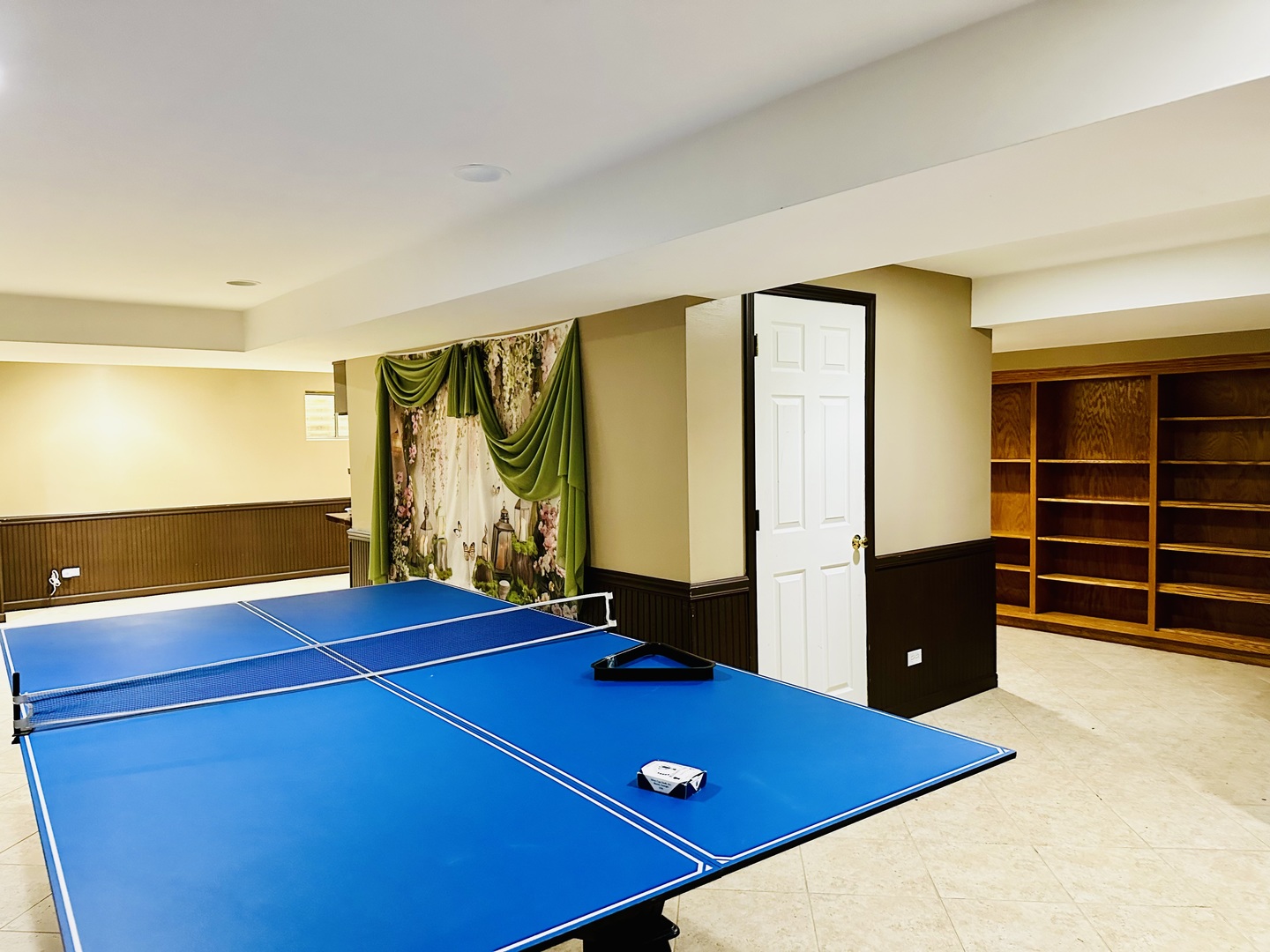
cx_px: 635
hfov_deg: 71.6
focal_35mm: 24
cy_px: 476
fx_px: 881
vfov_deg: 56.8
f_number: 1.78
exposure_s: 1/40
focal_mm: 6.86
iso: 640
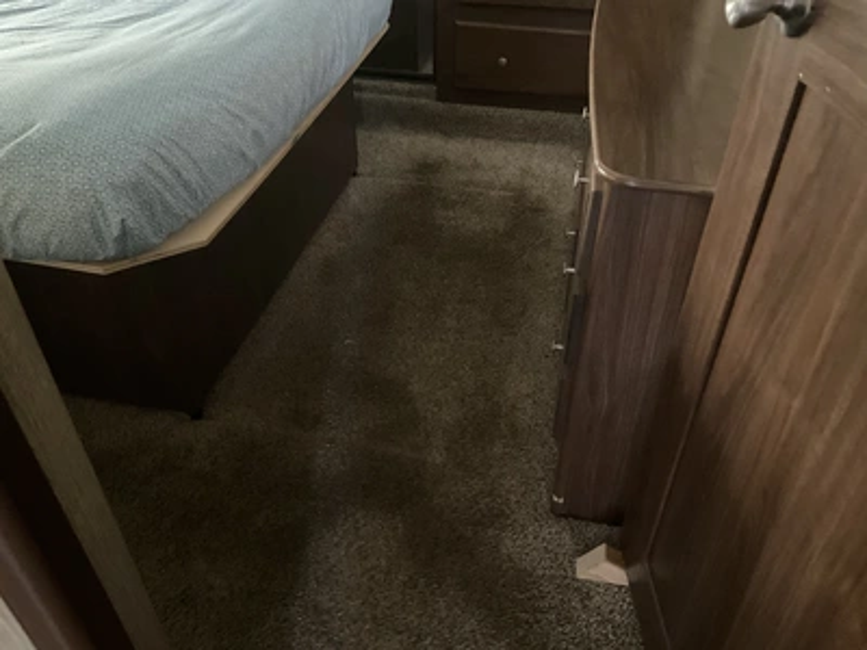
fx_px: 726
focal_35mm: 29
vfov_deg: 48.2
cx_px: 434
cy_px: 325
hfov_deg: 61.7
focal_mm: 3
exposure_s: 1/15
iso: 640
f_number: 1.8
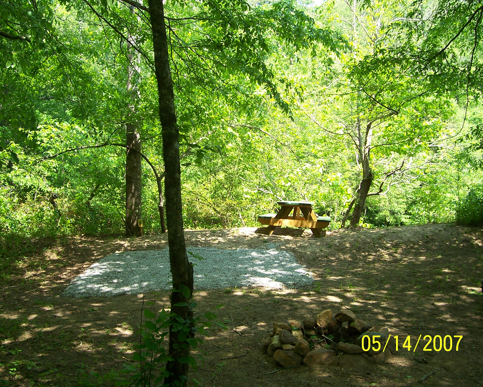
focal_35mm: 36
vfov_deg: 41.2
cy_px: 197
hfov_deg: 50.3
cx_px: 230
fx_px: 515
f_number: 2.7
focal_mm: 5.6
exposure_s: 1/180
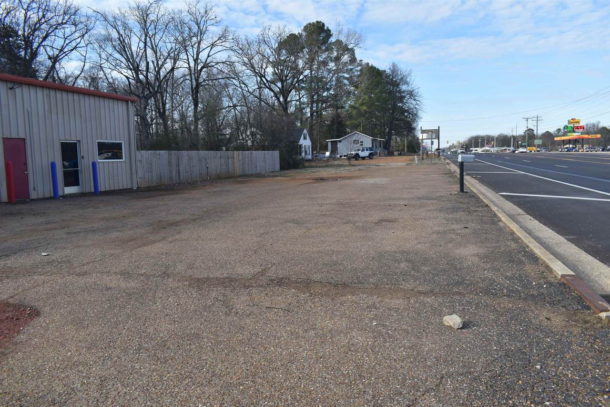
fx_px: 457
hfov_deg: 67.4
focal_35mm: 27
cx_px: 305
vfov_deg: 47.9
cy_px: 204
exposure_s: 1/200
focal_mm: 18
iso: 100
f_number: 7.1
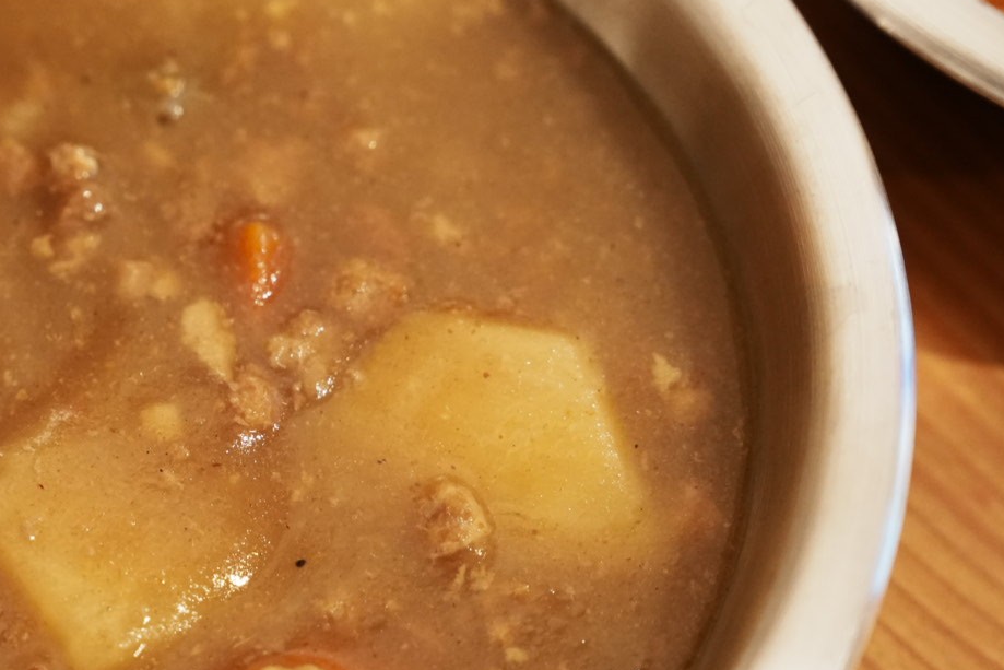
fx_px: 2454
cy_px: 459
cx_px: 166
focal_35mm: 88
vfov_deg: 15.5
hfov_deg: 22.7
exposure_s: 1/50
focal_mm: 50
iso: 4000
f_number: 4.5
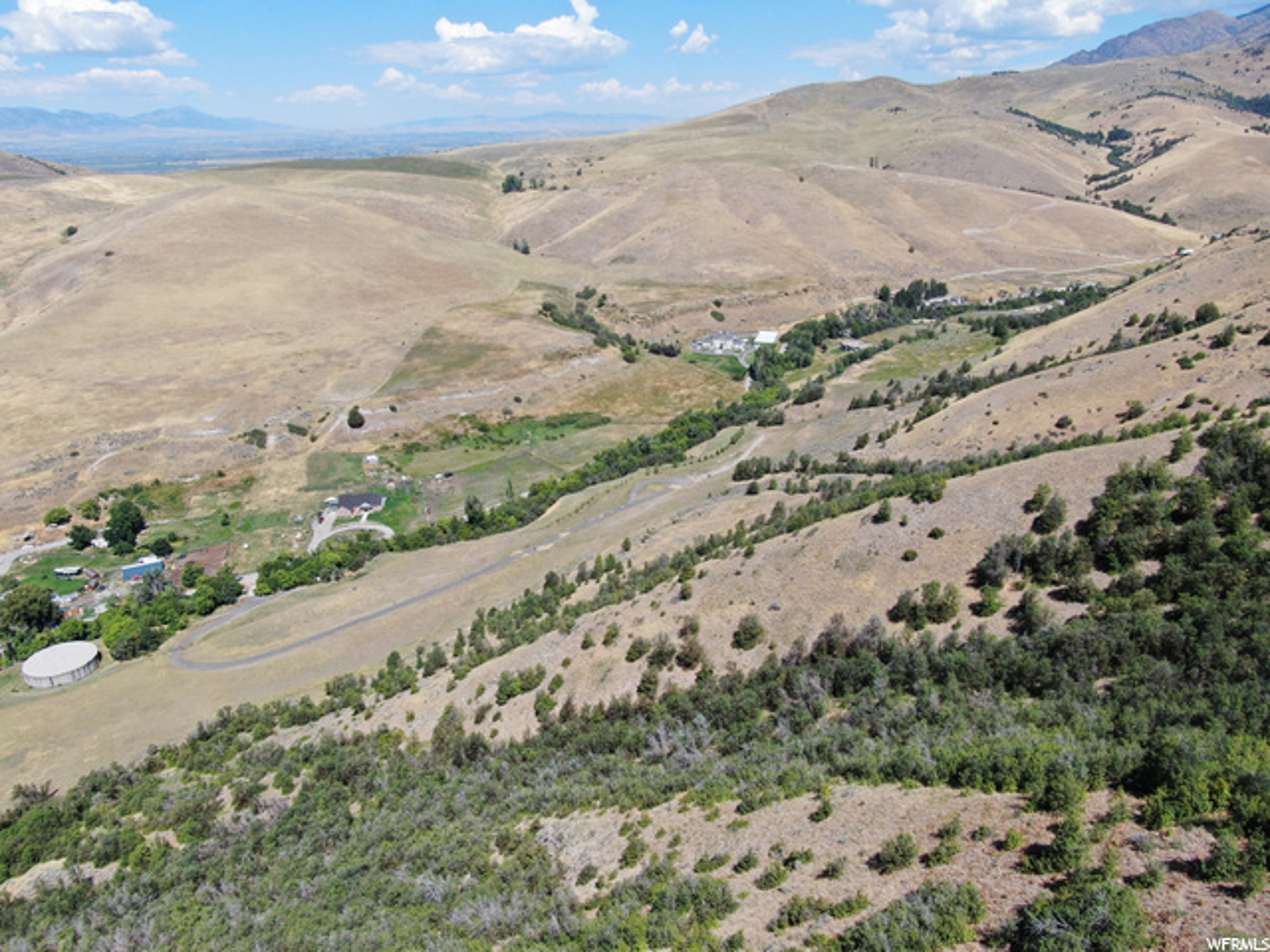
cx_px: 635
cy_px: 476
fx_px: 881
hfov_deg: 71.6
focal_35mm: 24
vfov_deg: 56.8
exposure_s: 1/400
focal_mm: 4.39
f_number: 2.8
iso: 100
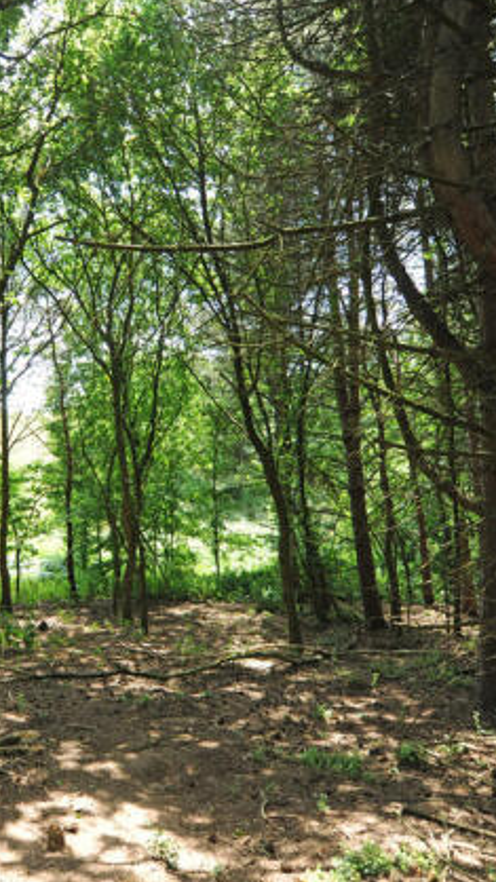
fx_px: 538
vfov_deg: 78.7
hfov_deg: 46.8
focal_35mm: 23
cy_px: 453
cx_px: 96
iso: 125
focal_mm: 14
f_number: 2.8
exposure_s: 1/200
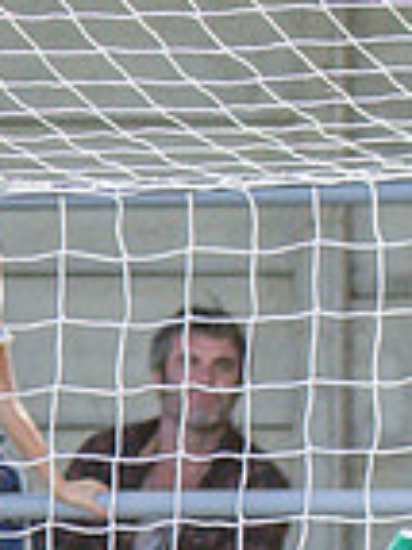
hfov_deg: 0.5
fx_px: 48522
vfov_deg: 0.7
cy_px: 1029
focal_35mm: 3053
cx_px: 478
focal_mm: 300
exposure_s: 1/3200
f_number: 2.8
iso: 640
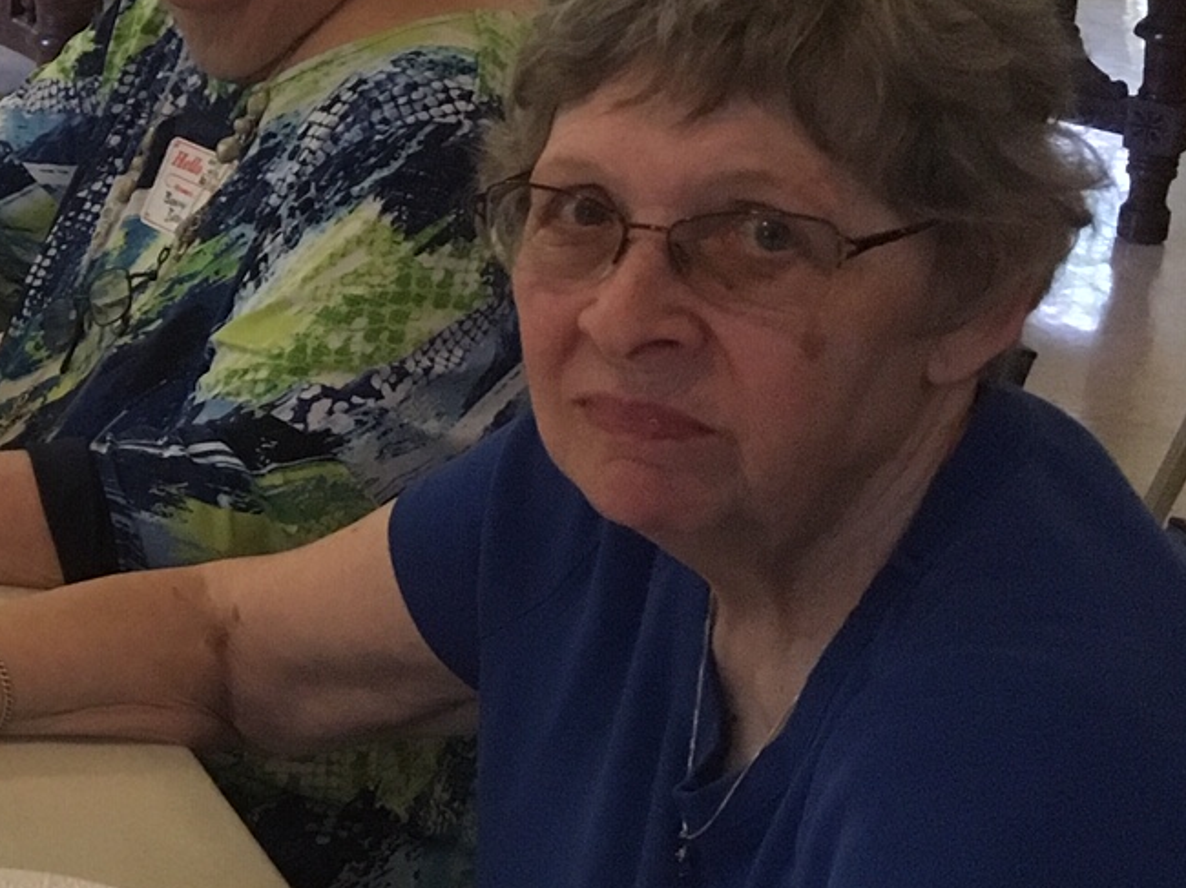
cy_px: 177
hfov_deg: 18.9
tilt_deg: -16.8
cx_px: -639
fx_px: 3082
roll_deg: -0.4
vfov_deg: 16.3
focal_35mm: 90
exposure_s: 1/30
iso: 200
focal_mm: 4.15
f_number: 2.2
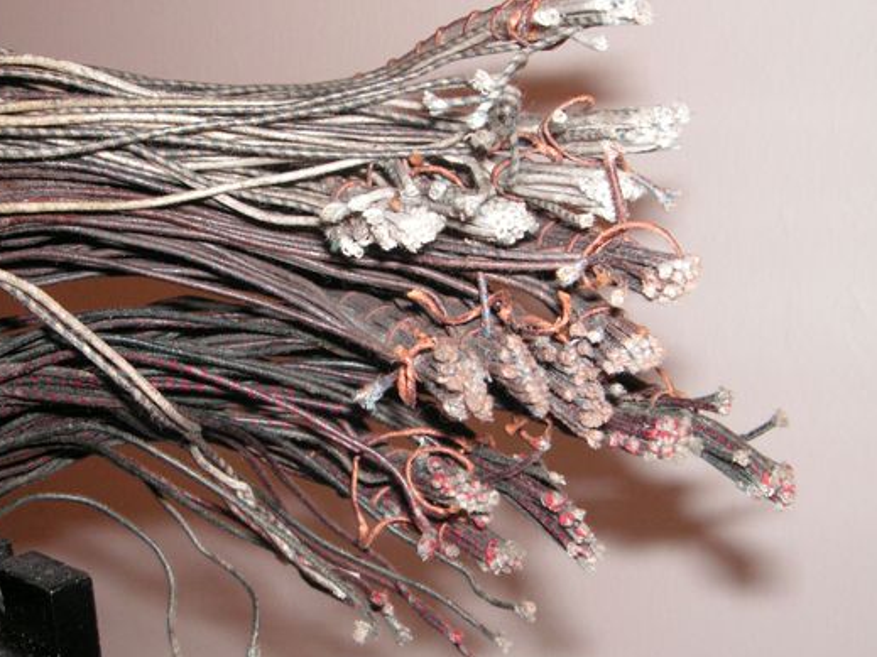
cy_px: 323
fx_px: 1469
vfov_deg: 25.2
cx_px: 353
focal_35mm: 58
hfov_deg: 33.1
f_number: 7.1
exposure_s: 1/45
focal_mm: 7.7
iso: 160
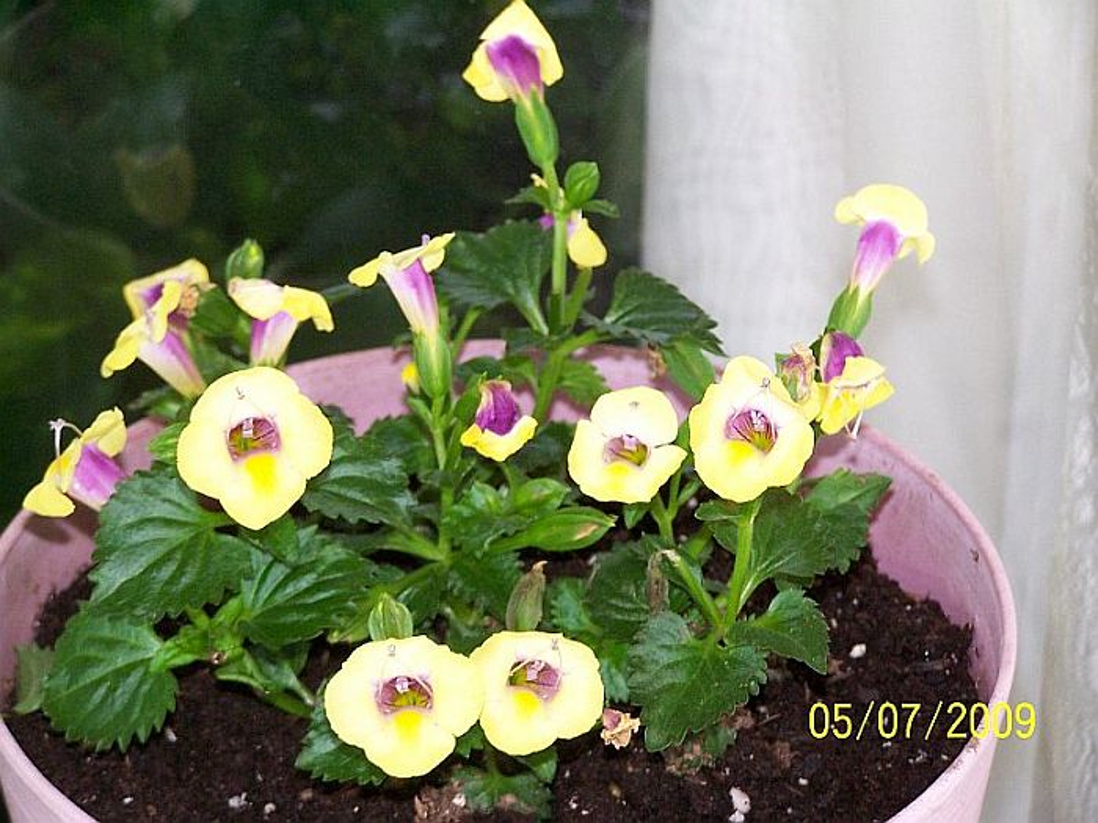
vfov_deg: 10.7
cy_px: 412
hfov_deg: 14.2
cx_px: 549
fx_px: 4409
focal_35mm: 139
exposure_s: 1/90
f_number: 3.2
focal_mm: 23.1
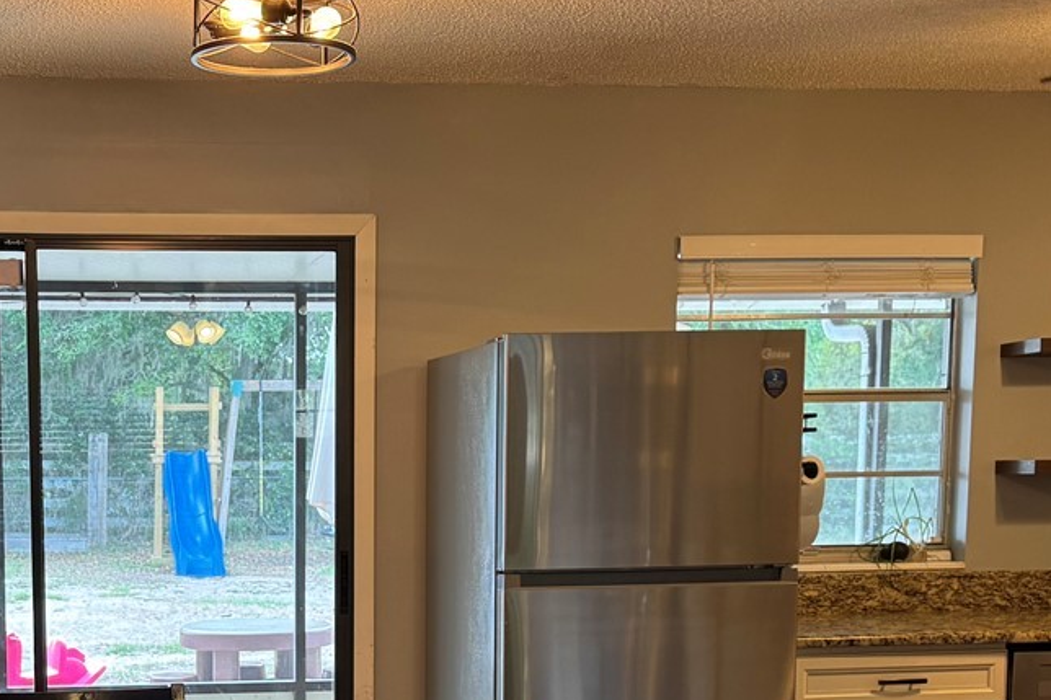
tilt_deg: -7.5
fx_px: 1809
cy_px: 684
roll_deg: +0.6
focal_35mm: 62
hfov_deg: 31.5
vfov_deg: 21.2
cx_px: 207
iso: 160
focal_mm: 6.76
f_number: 1.78
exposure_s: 1/60
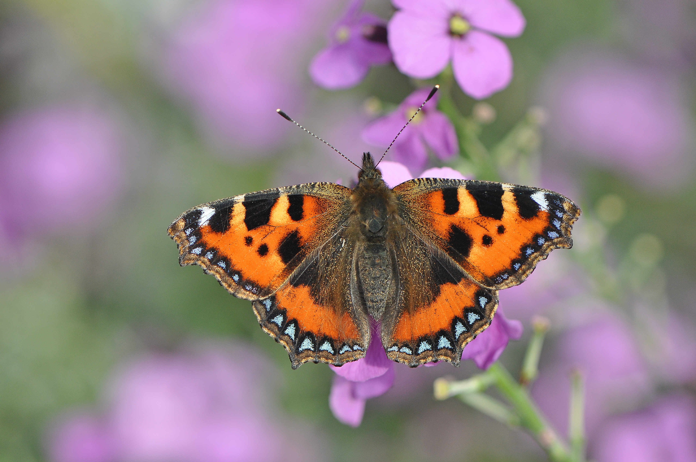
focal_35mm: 158
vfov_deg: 8.7
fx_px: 3041
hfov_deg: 13.1
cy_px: 231
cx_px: 348
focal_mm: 105
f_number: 5.6
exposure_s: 1/500
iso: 400
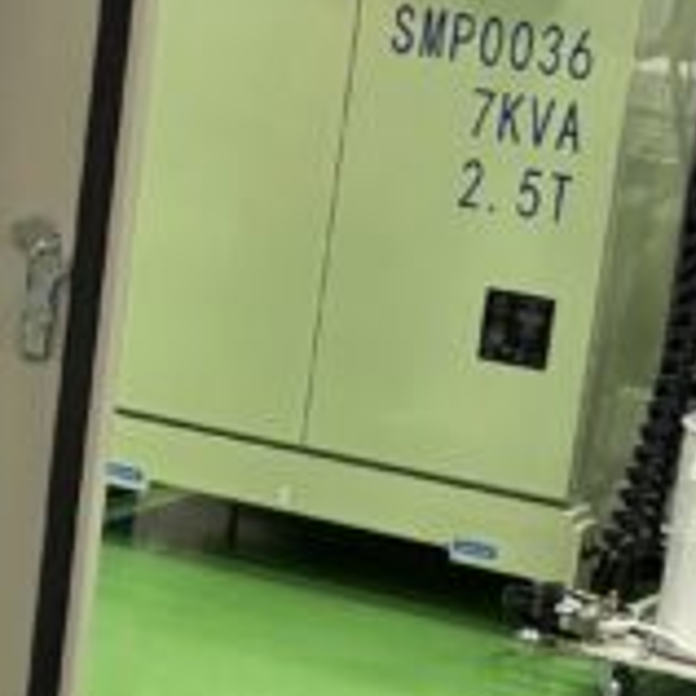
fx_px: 3389
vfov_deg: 11.7
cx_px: -79
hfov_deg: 11.5
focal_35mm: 149
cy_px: 515
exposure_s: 1/74
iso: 125
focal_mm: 5.96
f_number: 1.6
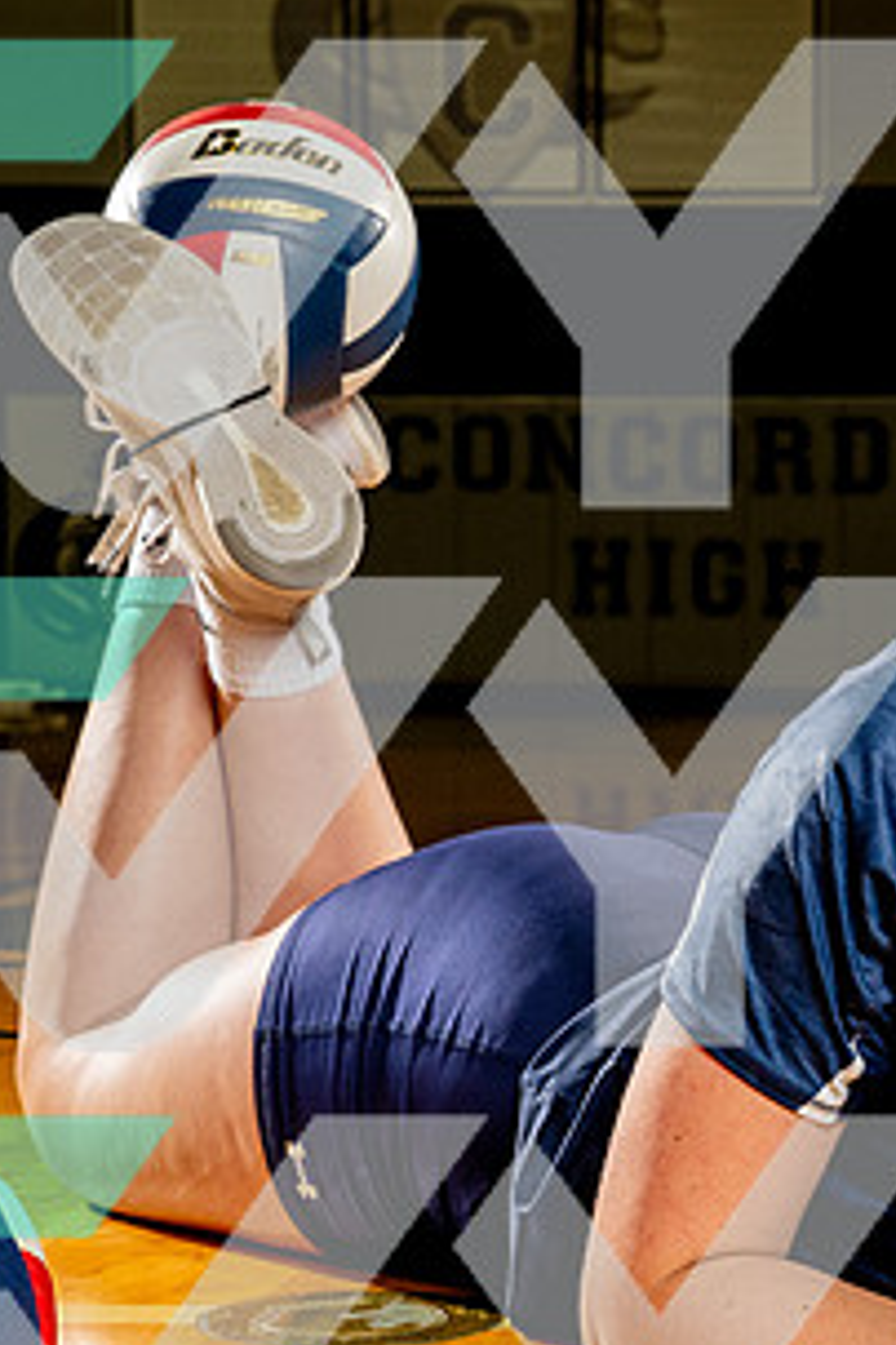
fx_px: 3546
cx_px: 845
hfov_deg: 14.2
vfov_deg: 21.4
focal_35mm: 95
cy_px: 791
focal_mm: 48
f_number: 8
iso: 1000
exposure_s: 1/250
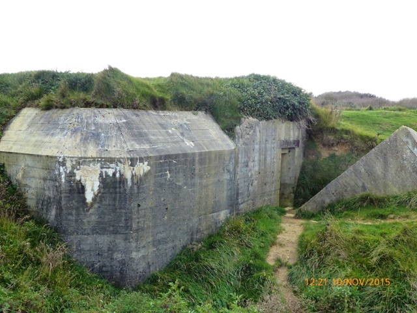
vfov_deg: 35.1
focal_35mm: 41
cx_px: 208
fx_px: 494
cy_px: 156
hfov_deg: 45.8
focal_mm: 7.4
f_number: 4
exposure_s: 1/200
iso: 160
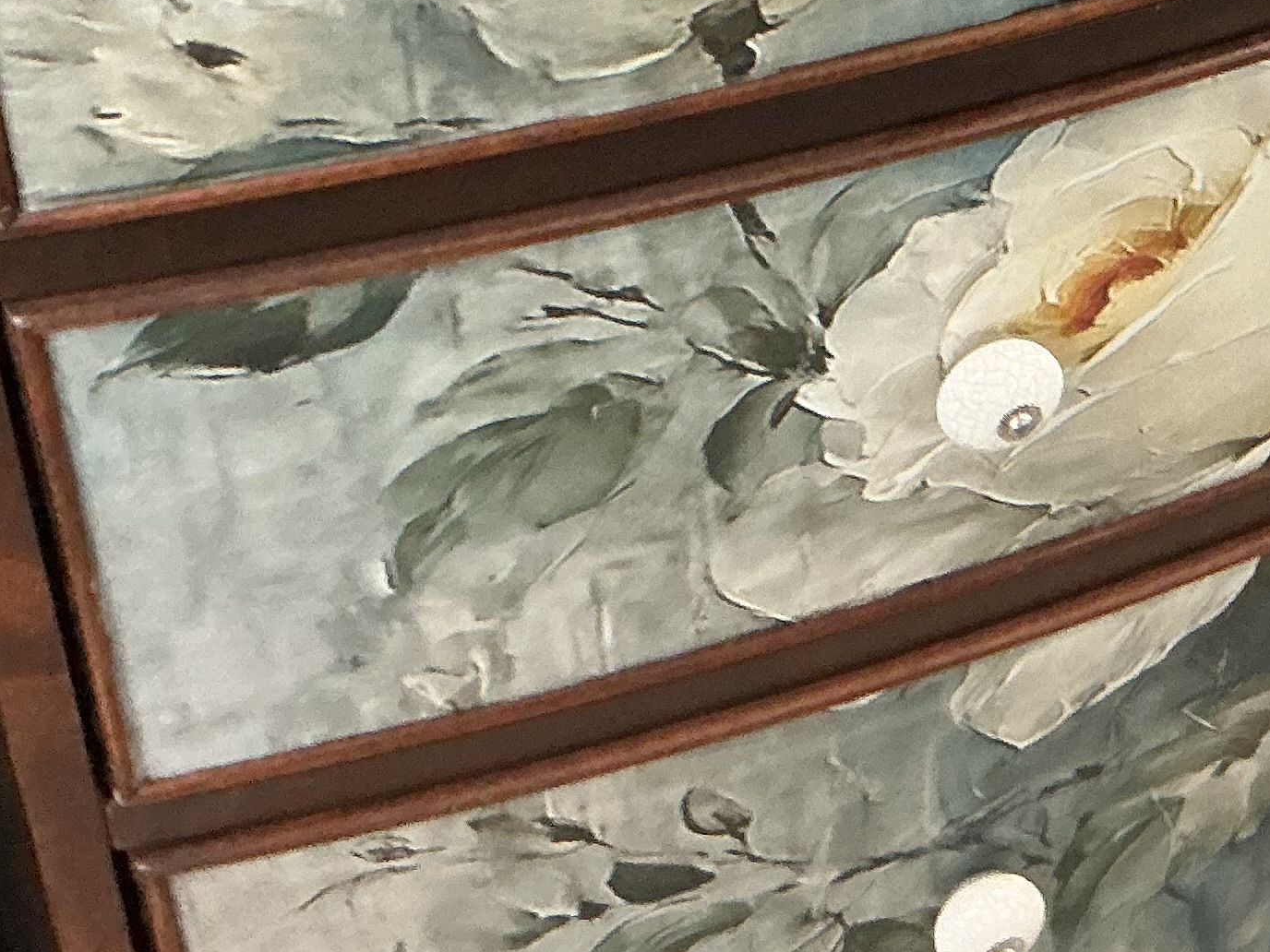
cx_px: 1283
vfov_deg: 16.5
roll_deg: -7.8
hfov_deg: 22.1
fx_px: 3119
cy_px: -257
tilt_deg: -34.2
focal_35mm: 85
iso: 160
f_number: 1.8
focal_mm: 3
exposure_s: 1/50
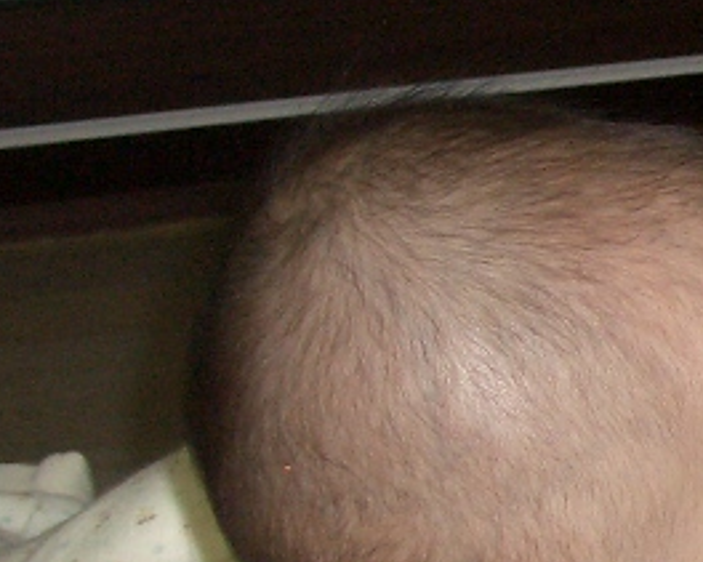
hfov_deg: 11.5
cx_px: 1262
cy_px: 346
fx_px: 3245
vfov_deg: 9.9
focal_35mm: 156
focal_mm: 7.1
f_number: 2.8
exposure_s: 1/60
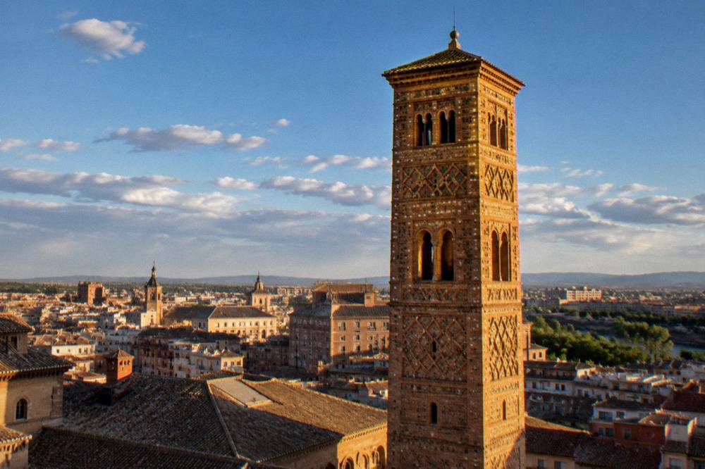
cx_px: 352
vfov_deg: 37.8
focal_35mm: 35
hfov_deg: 54.5
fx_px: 685
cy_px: 234
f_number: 10
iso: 500
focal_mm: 35
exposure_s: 1/200
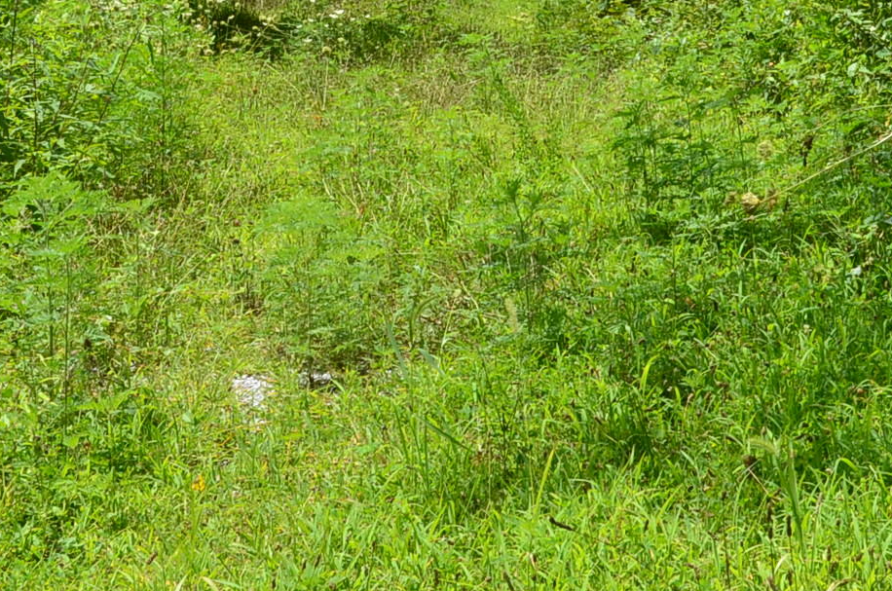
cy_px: 39
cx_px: 532
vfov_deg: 12.0
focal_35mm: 113
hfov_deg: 18.1
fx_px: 2795
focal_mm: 28
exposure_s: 1/250
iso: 360
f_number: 10
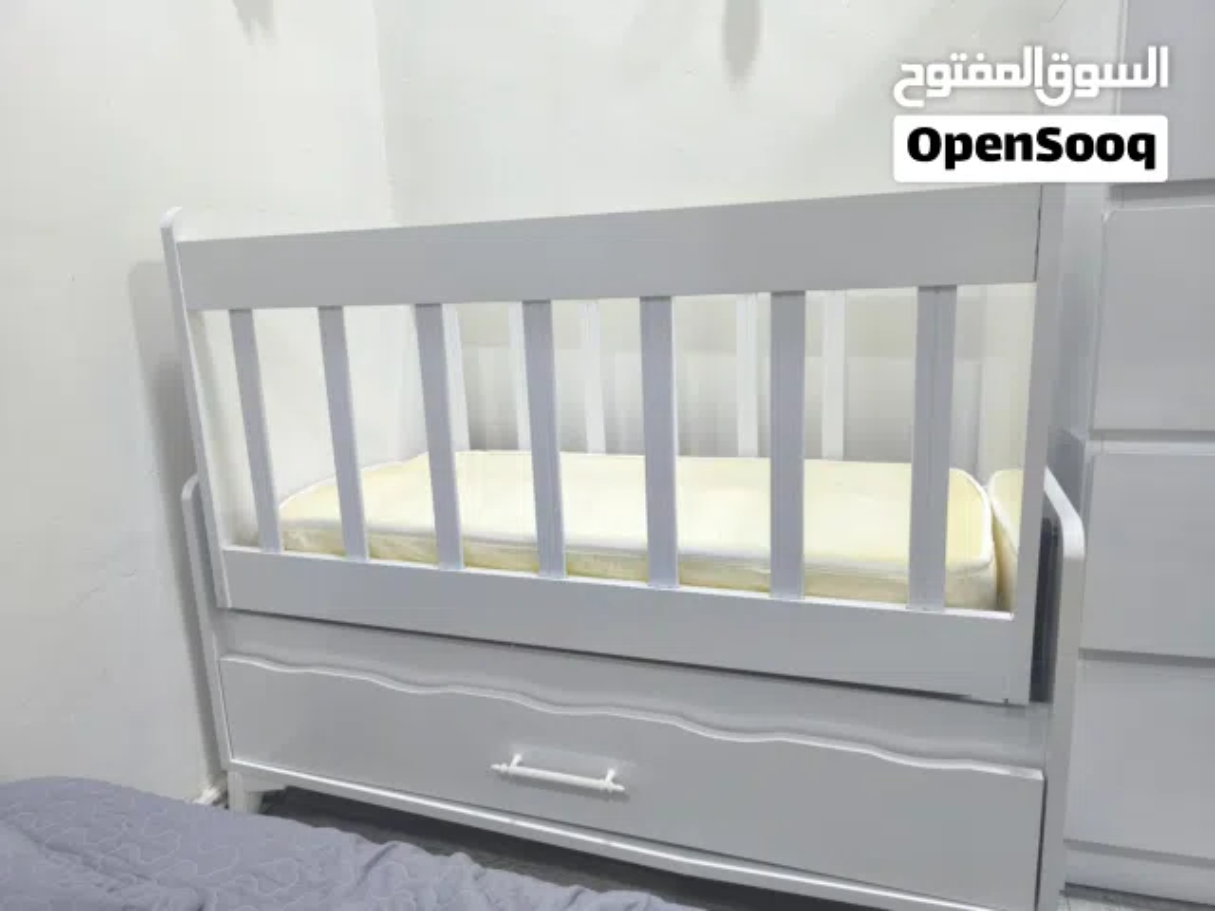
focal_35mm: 23
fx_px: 807
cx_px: 608
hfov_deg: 73.9
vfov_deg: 58.9
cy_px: 456
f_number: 1.65
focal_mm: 6.14
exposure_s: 1/99.9
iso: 800
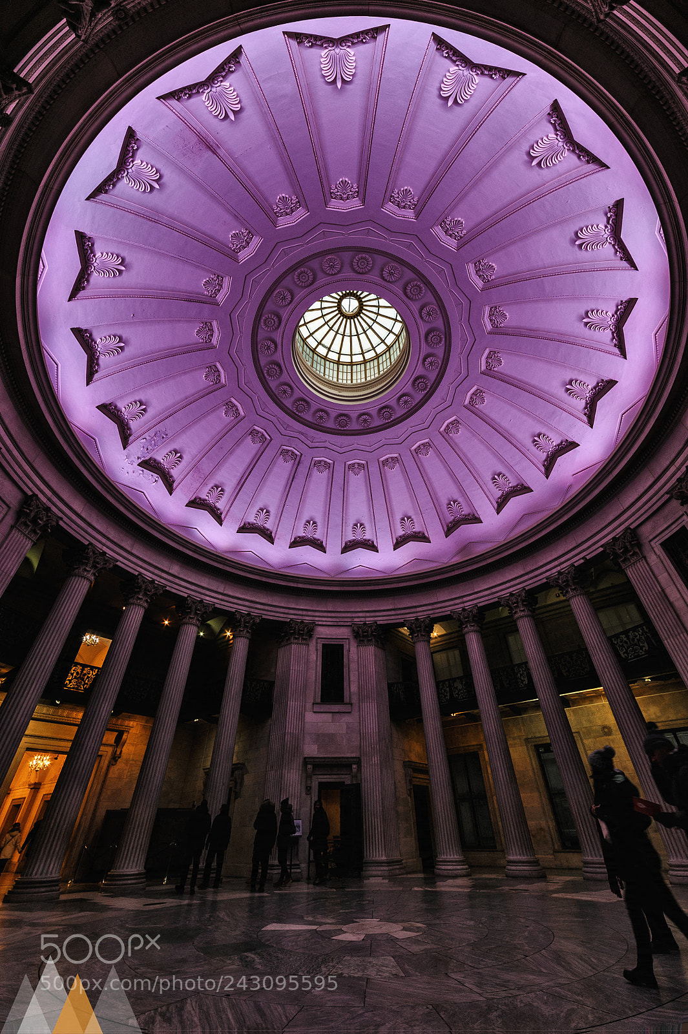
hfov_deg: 81.1
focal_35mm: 14
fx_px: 402
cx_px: 344
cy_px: 517
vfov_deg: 104.3
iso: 400
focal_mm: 14
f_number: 8
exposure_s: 1/30
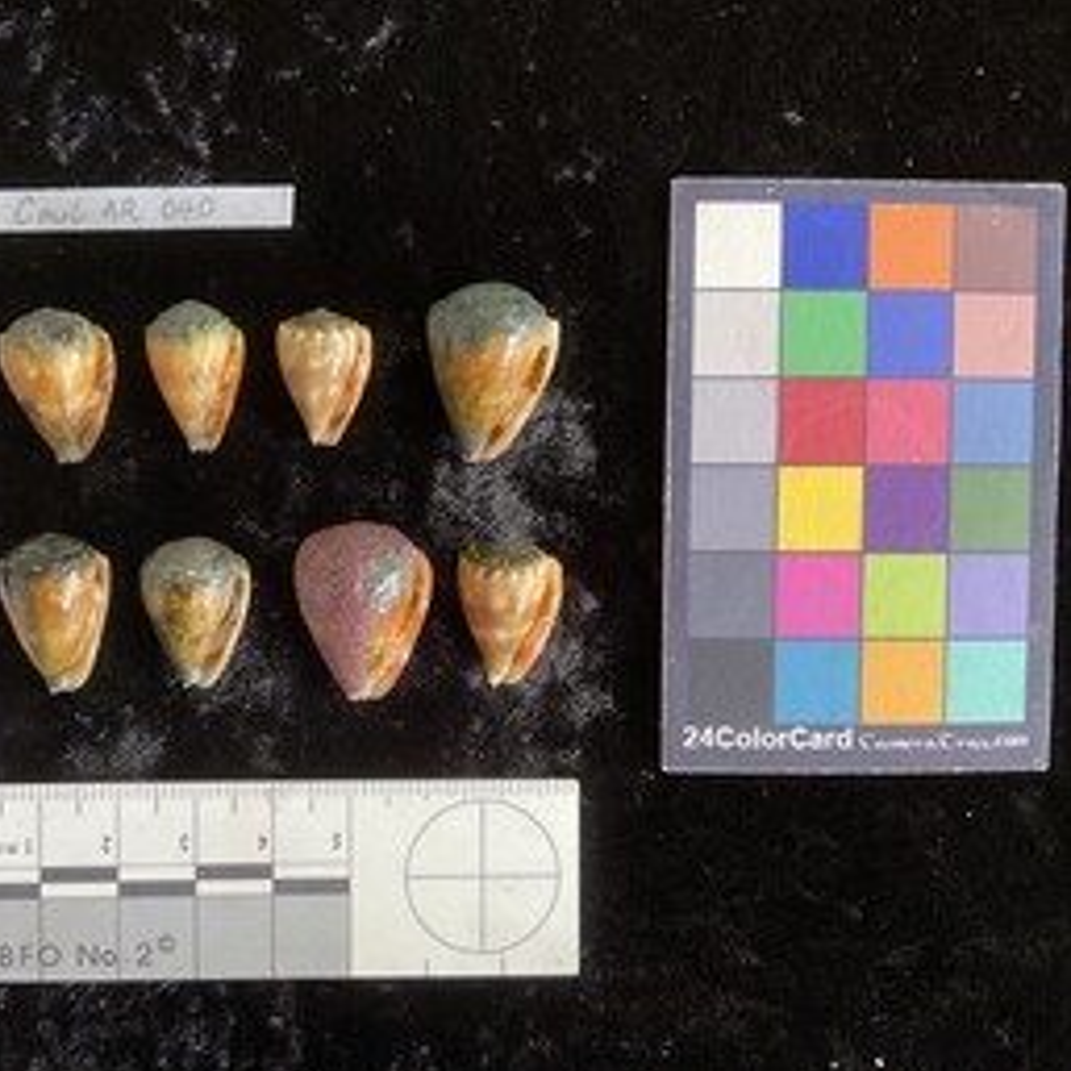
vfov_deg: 47.2
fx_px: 1225
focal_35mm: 35
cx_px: 354
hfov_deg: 46.5
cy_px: 544
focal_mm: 3
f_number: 1.8
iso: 125
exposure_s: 1/60
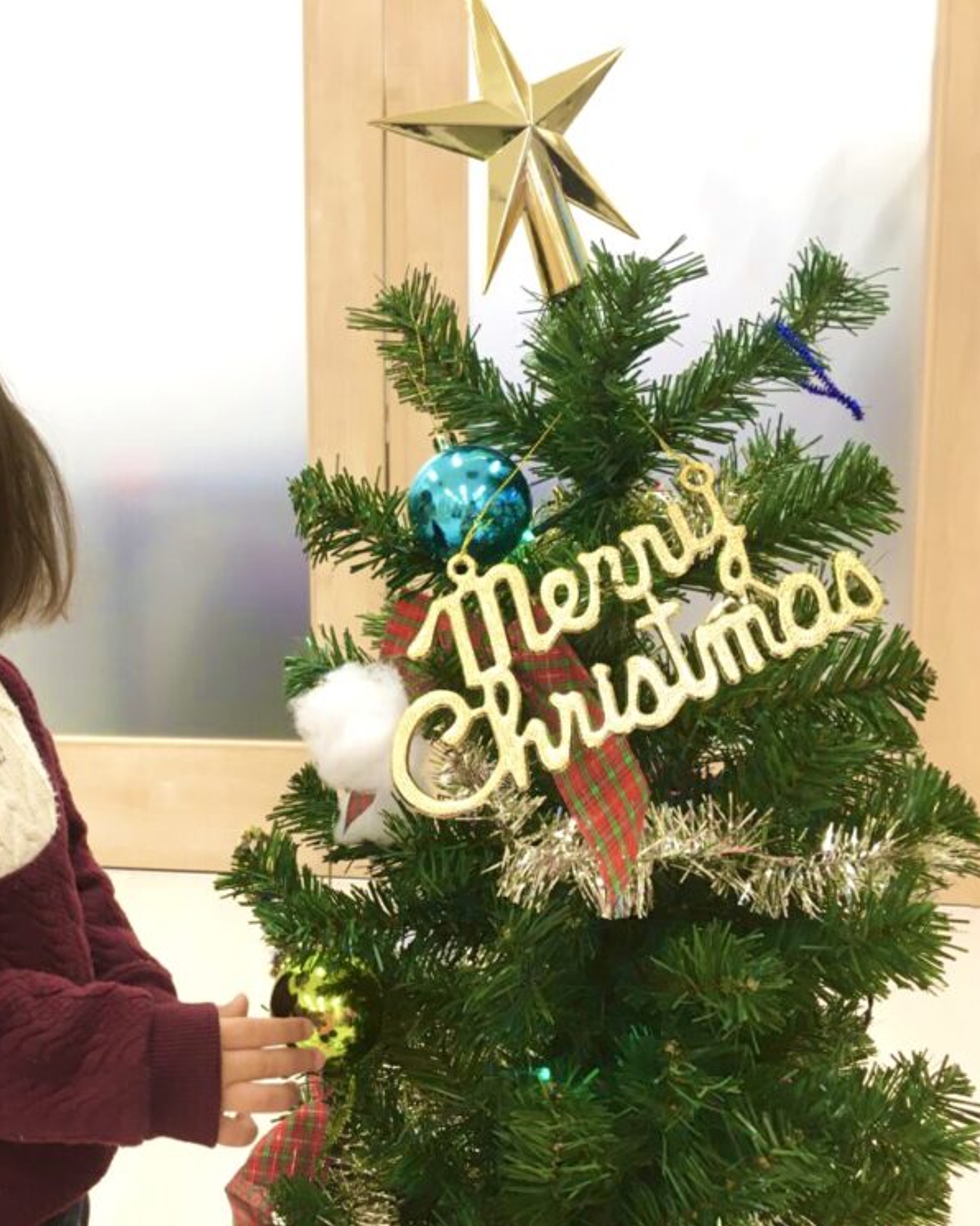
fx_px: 1378
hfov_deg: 38.0
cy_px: 615
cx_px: 227
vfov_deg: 47.9
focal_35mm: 38
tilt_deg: -8.6
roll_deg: +2.0
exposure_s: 1/30
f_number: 2.2
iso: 32
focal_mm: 4.15
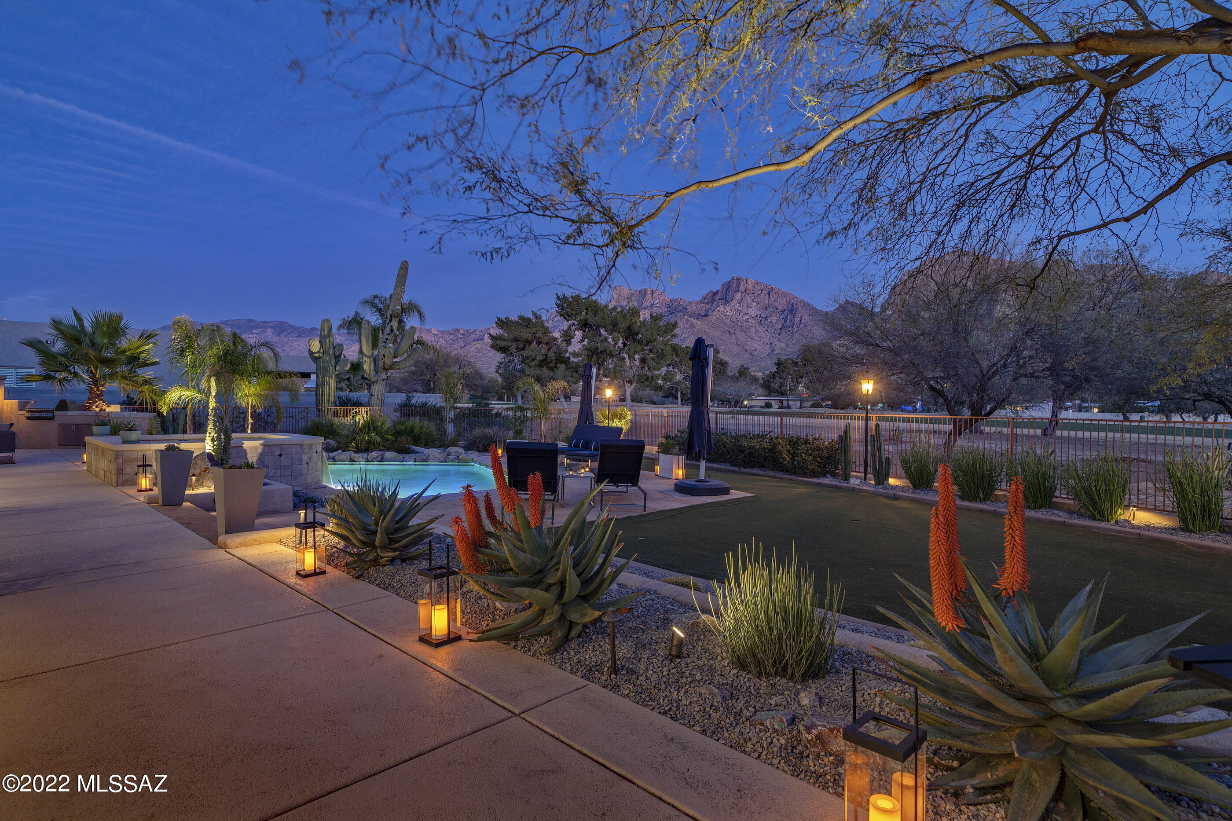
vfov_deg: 67.4
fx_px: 616
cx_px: 616
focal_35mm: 18
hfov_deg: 90.0
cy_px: 410
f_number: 7.1
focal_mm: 18
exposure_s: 6
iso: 100
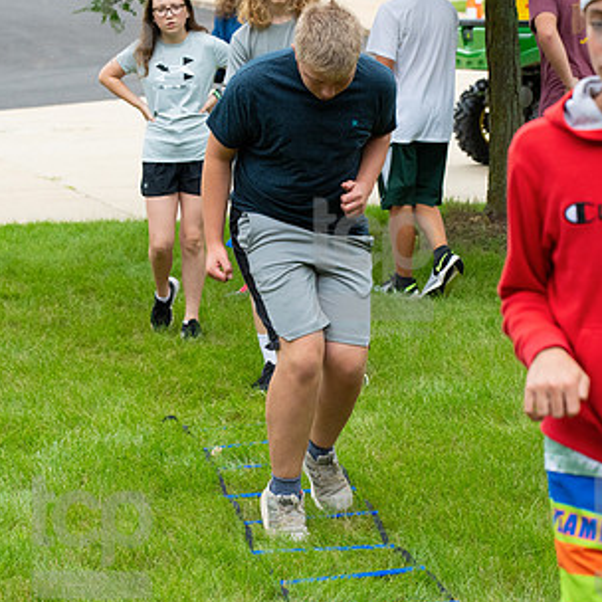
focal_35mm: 149
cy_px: 268
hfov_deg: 11.7
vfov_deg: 11.7
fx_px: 2932
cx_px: 374
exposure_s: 1/1000
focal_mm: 92
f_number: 5.6
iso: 1250
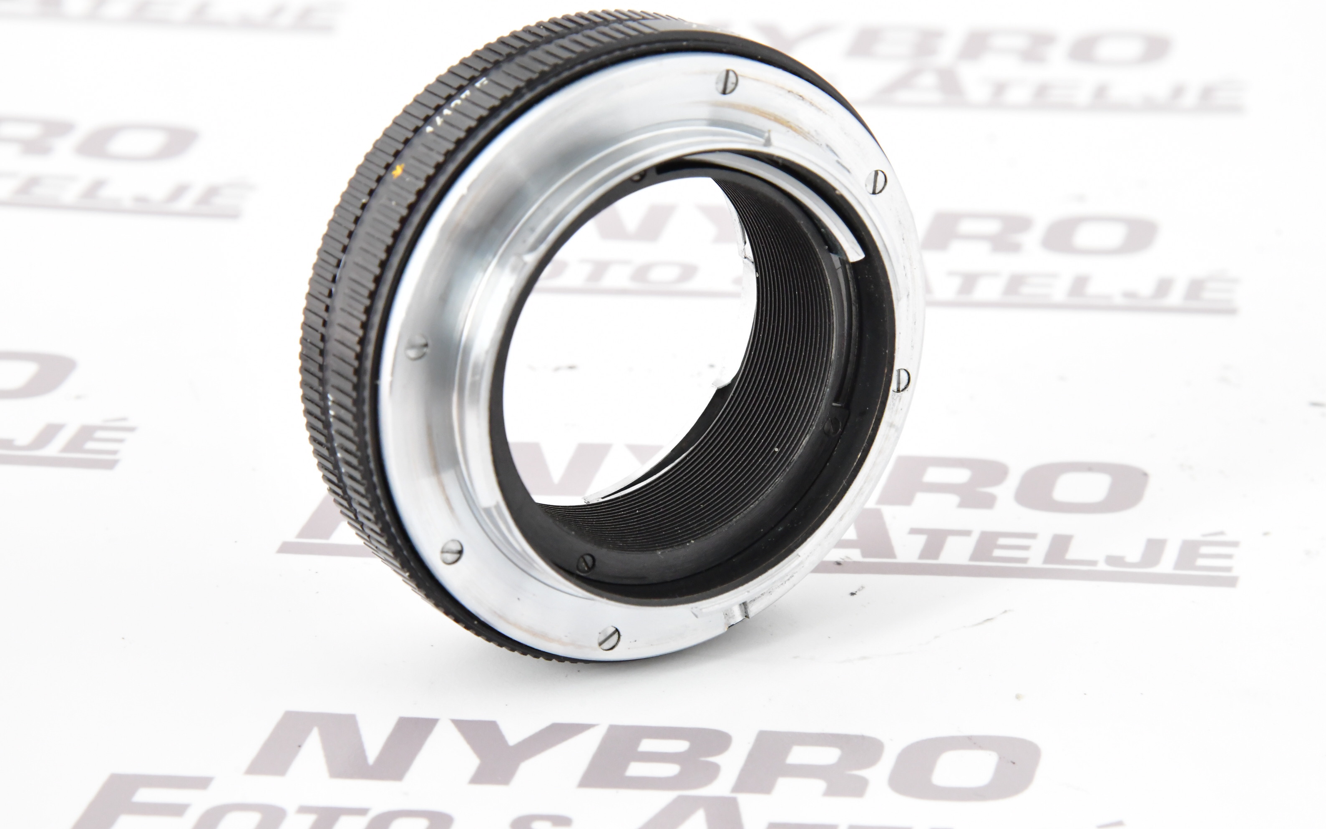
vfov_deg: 10.7
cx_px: 661
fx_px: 4445
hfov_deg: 17.0
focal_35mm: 123
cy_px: 393
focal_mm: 120
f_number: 14
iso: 3200
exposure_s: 1/200
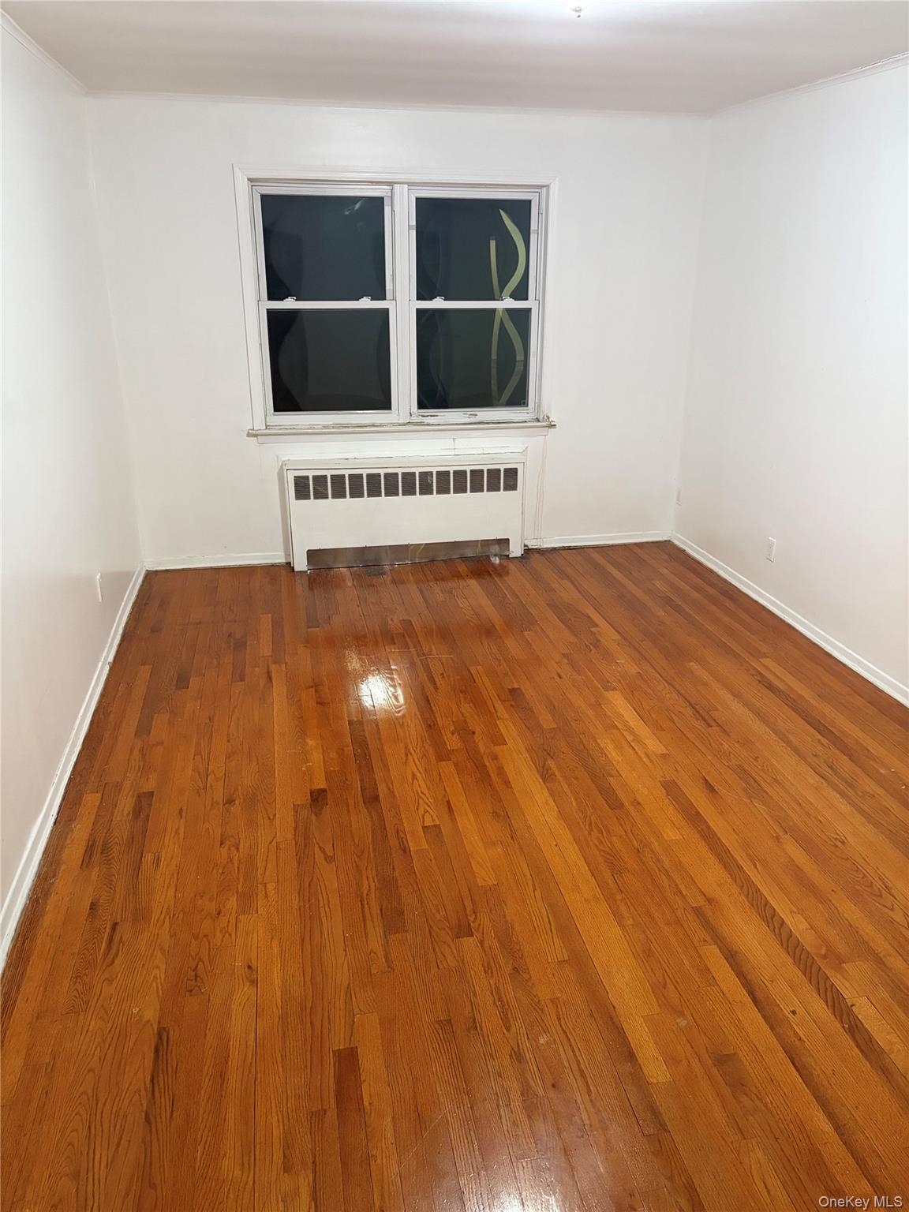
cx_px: 454
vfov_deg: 67.3
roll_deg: -1.1
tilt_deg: -19.4
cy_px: 606
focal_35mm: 26
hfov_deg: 53.1
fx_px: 910
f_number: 1.6
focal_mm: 5.96
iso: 400
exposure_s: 1/60
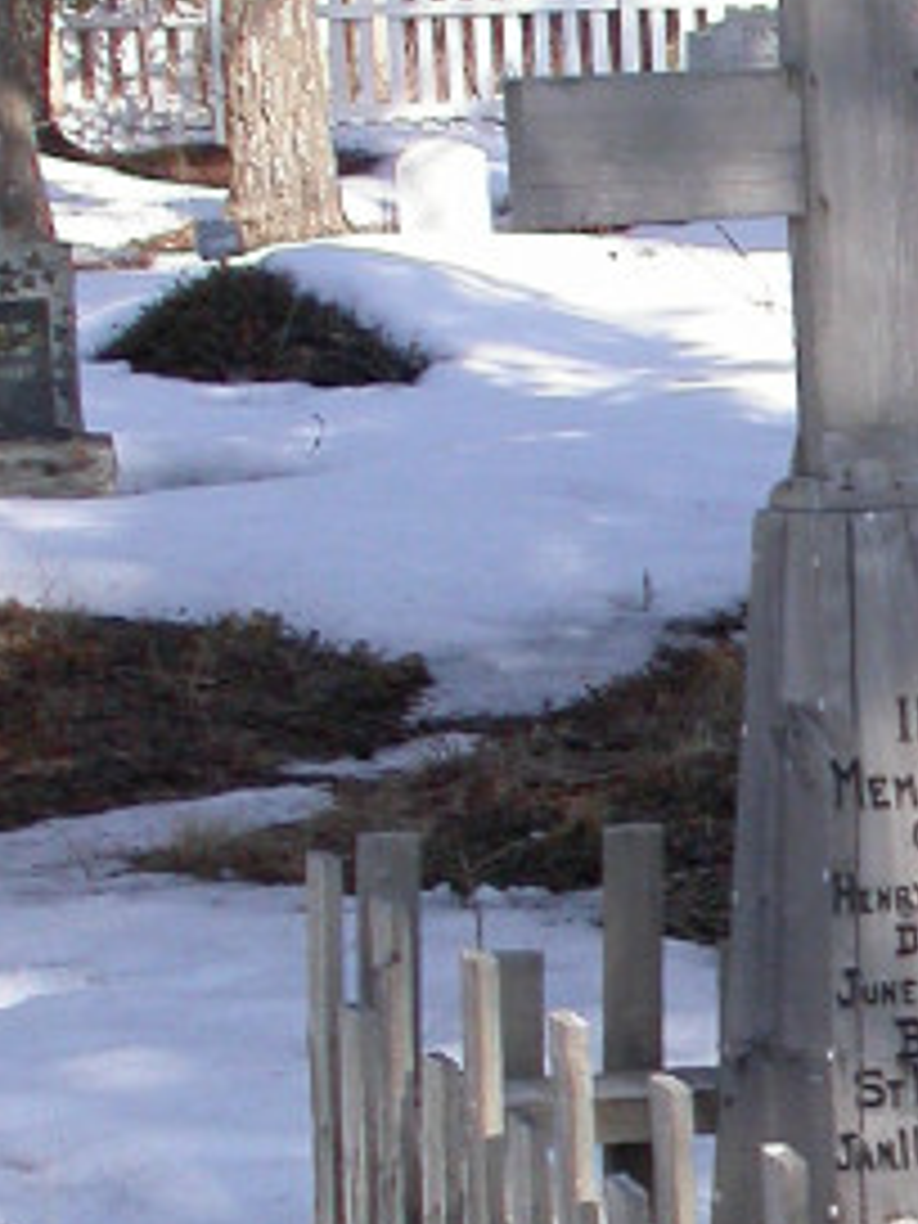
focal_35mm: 161
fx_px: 5693
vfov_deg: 12.2
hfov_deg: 8.9
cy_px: 1112
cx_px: 1494
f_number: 6.4
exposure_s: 1/200
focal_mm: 9.8
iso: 100
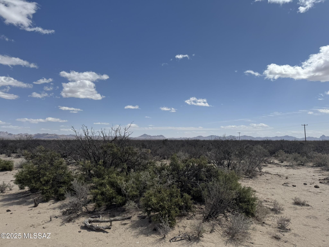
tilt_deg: +2.7
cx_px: 164
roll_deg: +0.0
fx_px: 228
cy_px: 124
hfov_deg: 71.6
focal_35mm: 24
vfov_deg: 56.8
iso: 80
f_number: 1.78
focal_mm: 6.76
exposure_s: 1/9009
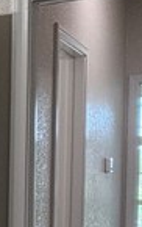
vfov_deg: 20.9
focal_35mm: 97
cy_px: 205
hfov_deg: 9.2
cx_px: -346
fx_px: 599
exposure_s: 1/60
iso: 125
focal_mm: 2.2
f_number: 2.2
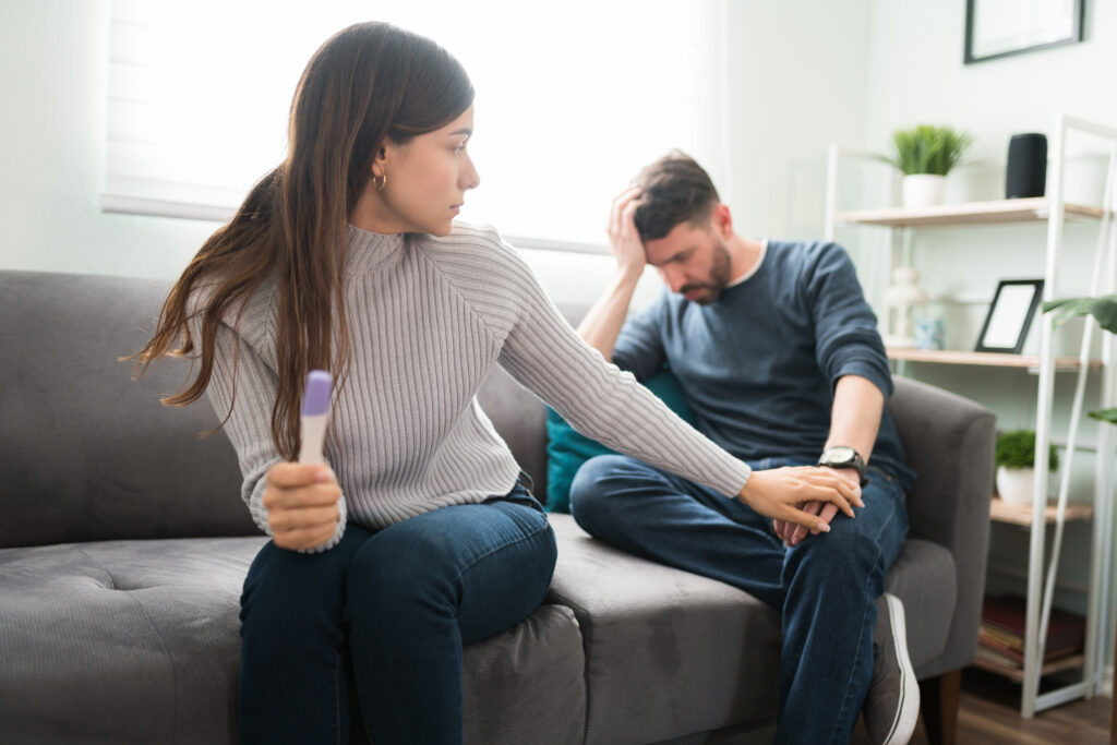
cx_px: 558
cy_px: 372
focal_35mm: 35
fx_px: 1086
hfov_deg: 54.4
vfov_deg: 37.9
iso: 320
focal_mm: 35
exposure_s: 1/160
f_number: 1.8
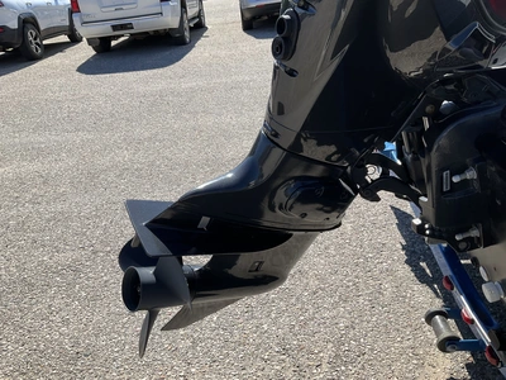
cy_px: 190
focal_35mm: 29
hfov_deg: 61.7
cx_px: 253
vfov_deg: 48.2
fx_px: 424
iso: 25
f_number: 1.8
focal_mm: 3
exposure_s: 1/1250
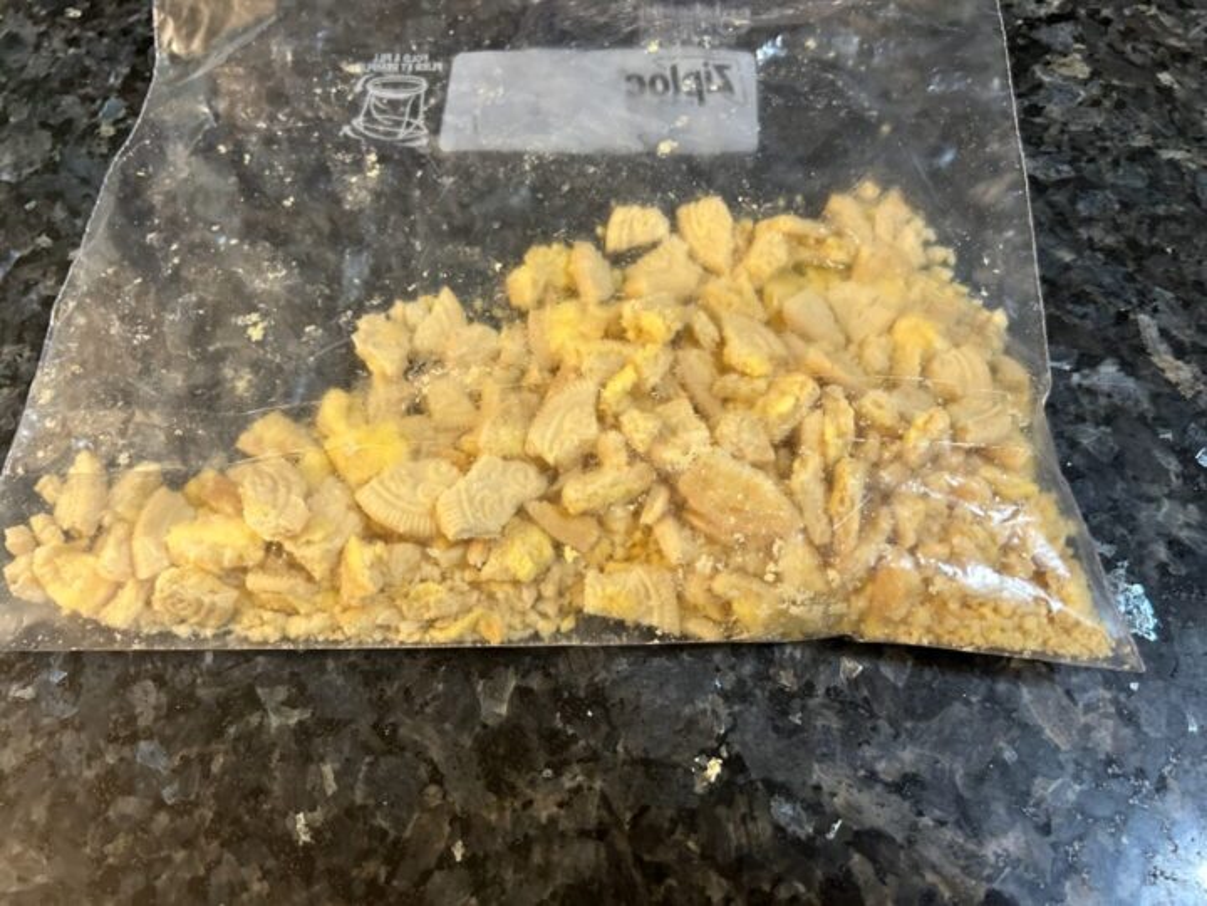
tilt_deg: -64.5
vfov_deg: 53.1
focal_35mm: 26
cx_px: 604
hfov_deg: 67.3
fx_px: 907
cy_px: 453
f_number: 1.5
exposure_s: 1/60
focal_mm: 5.7
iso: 320
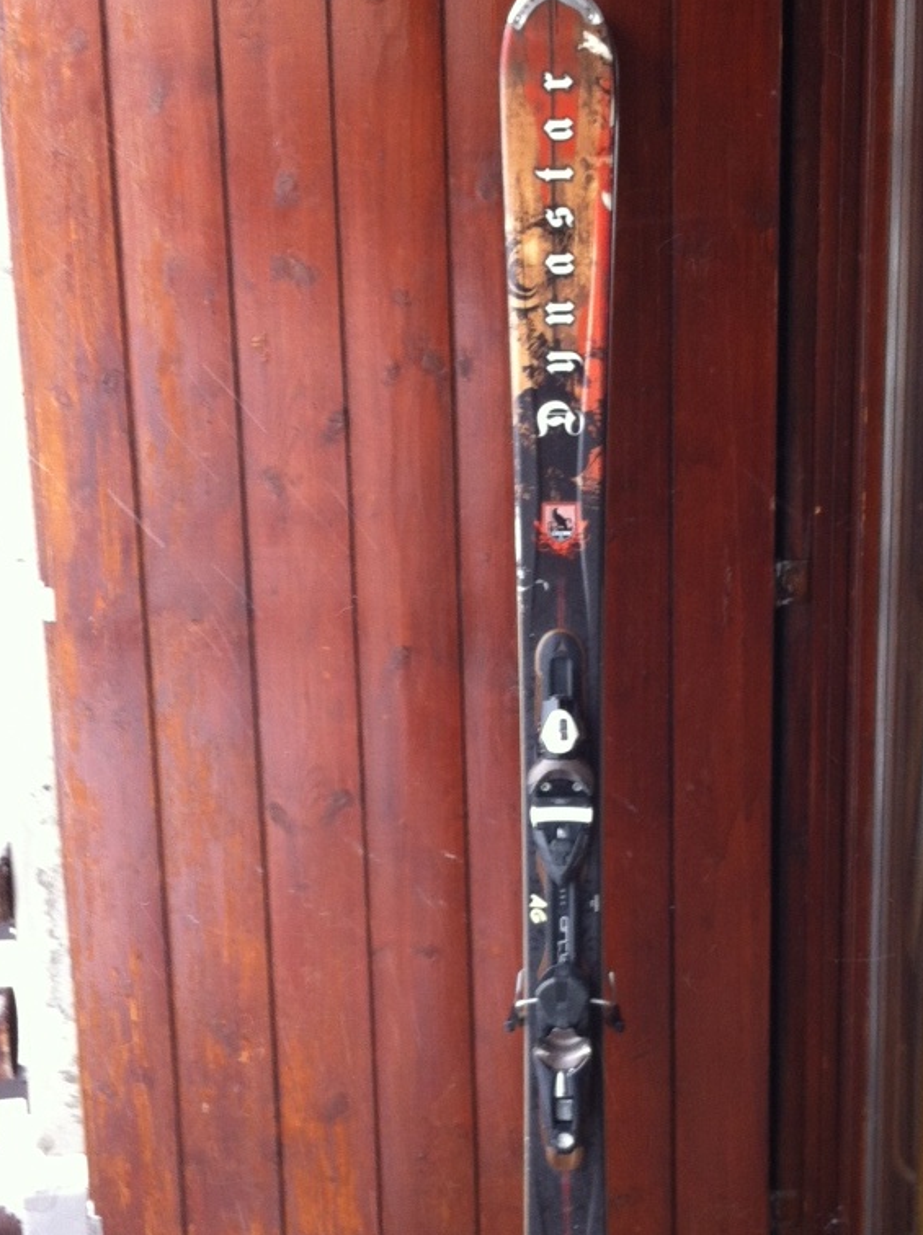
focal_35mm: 60
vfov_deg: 32.1
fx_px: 2138
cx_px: 547
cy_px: 738
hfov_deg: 24.3
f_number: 2.8
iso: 80
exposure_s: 1/15
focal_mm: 3.85
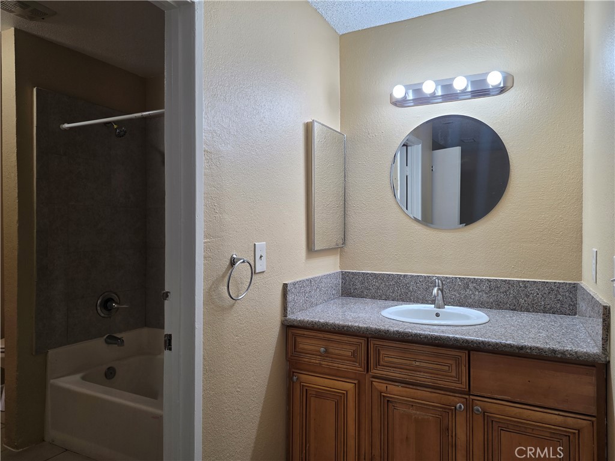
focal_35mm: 23
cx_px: 308
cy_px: 230
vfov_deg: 58.9
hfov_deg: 73.9
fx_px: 409
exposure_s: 1/120
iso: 80
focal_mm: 6.25
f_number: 1.7
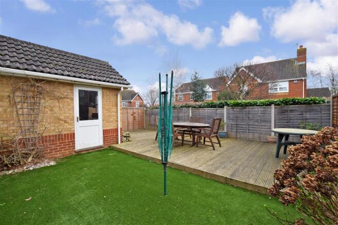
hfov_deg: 100.4
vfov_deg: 77.3
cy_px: 112
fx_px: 141
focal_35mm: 15
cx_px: 169
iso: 400
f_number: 11
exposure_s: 1/100
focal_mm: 10
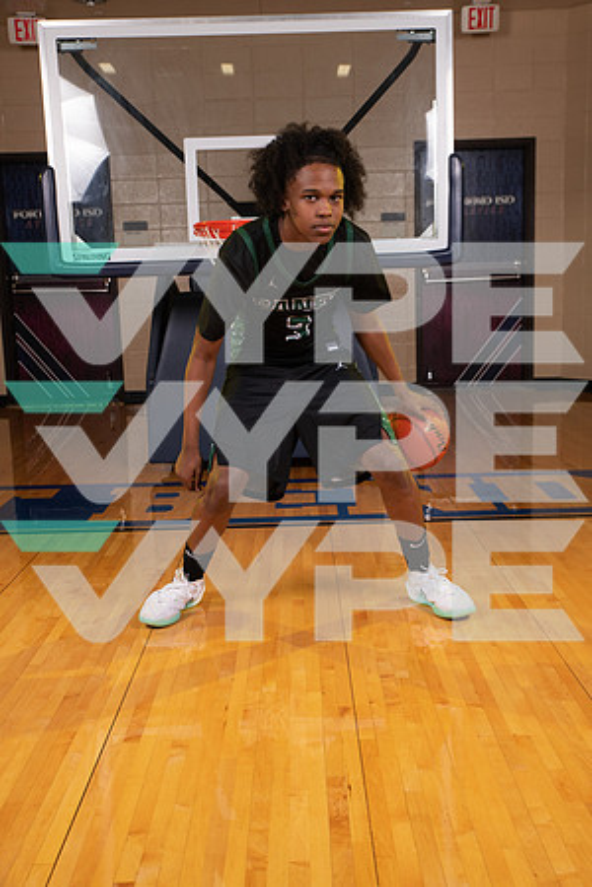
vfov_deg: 48.5
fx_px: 987
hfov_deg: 33.4
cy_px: 444
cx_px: 296
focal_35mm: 40
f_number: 7.1
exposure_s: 1/320
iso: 320
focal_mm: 40
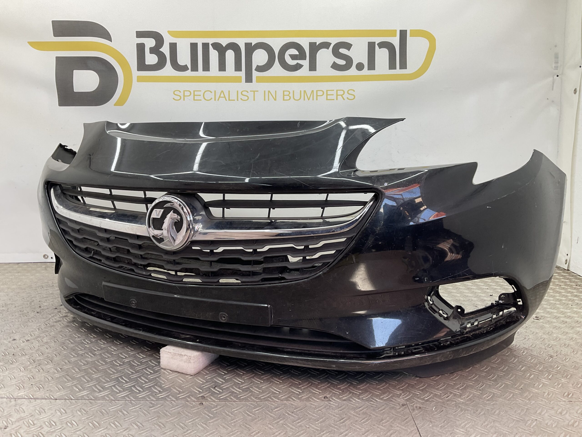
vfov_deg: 48.2
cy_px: 218
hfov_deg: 61.7
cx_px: 291
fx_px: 488
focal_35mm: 29
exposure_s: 1/100
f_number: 1.8
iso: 25
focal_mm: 3
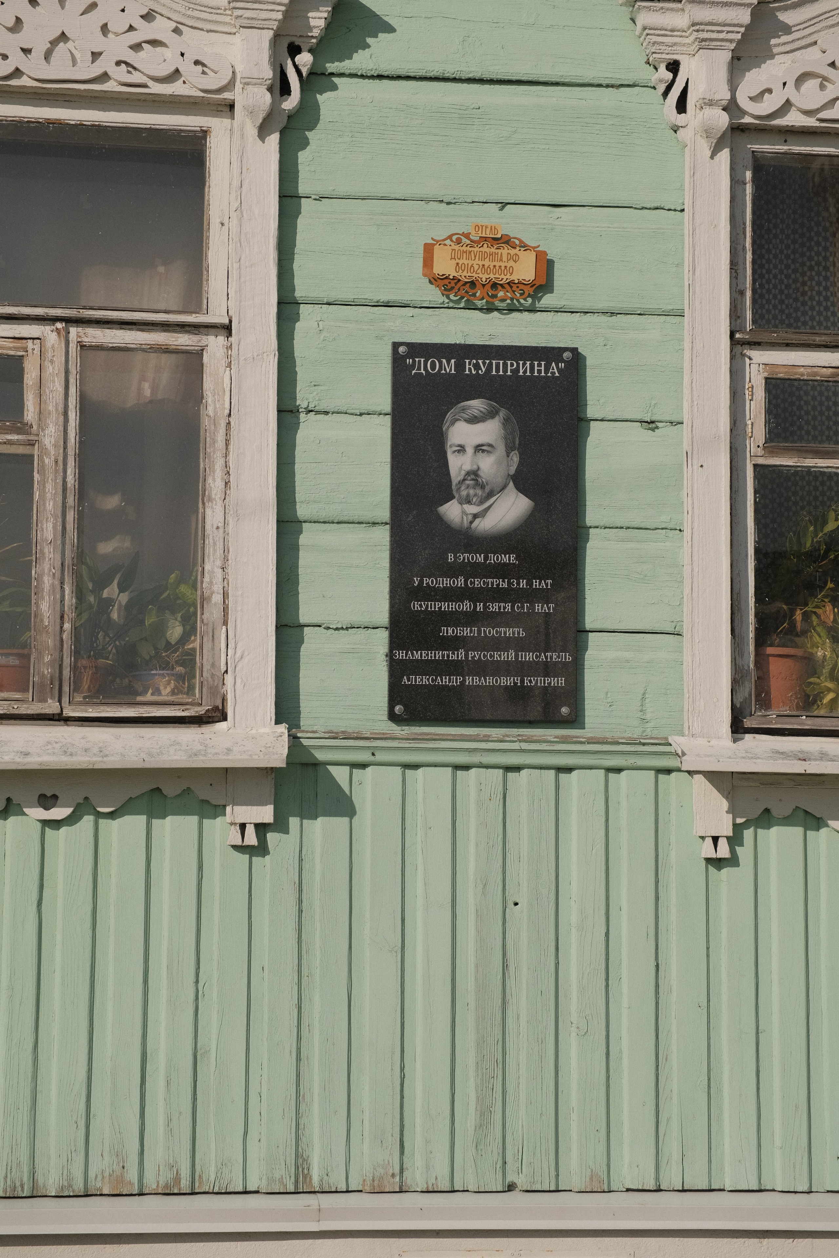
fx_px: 2202
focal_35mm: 63
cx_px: 420
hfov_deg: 21.6
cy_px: 629
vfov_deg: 31.9
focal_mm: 42
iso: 320
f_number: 5
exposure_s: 1/4000
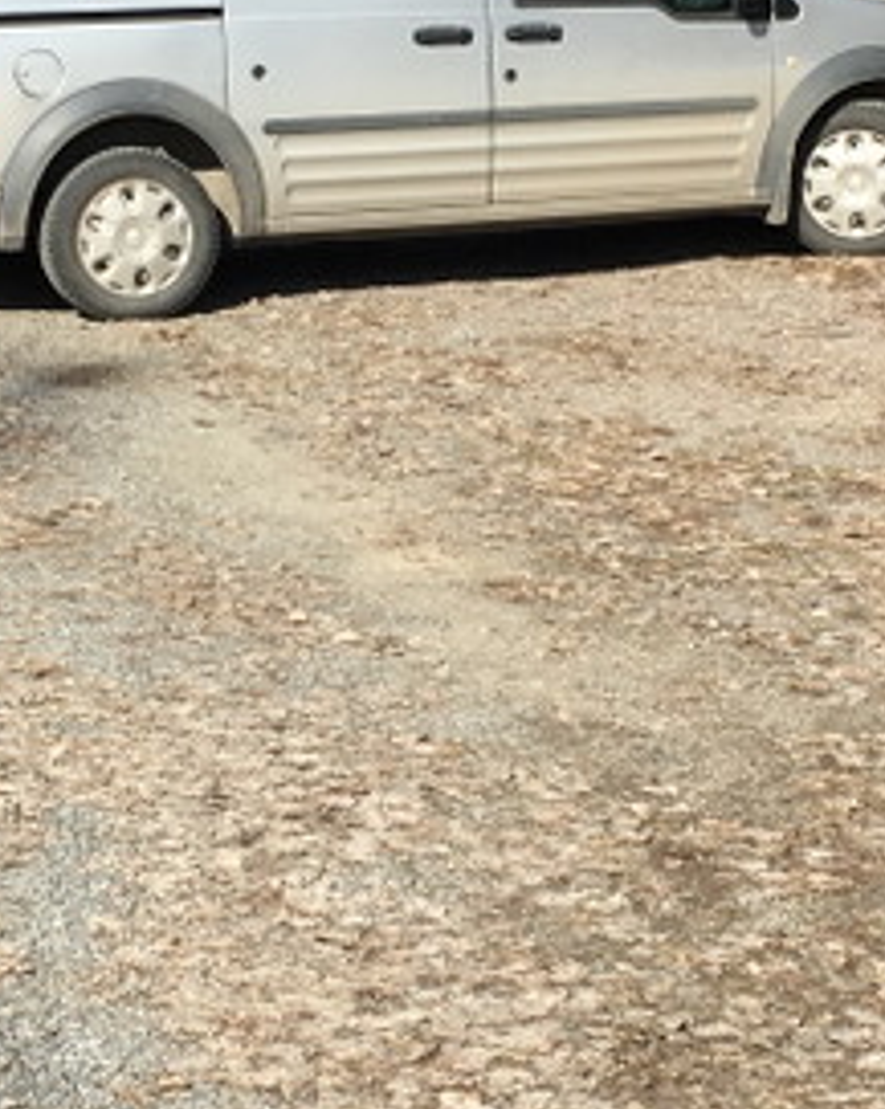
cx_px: 461
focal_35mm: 100
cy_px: 395
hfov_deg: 15.4
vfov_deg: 19.2
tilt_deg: -7.3
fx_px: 3280
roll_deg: +0.2
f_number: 2.2
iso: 25
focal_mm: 4.15
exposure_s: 1/1508
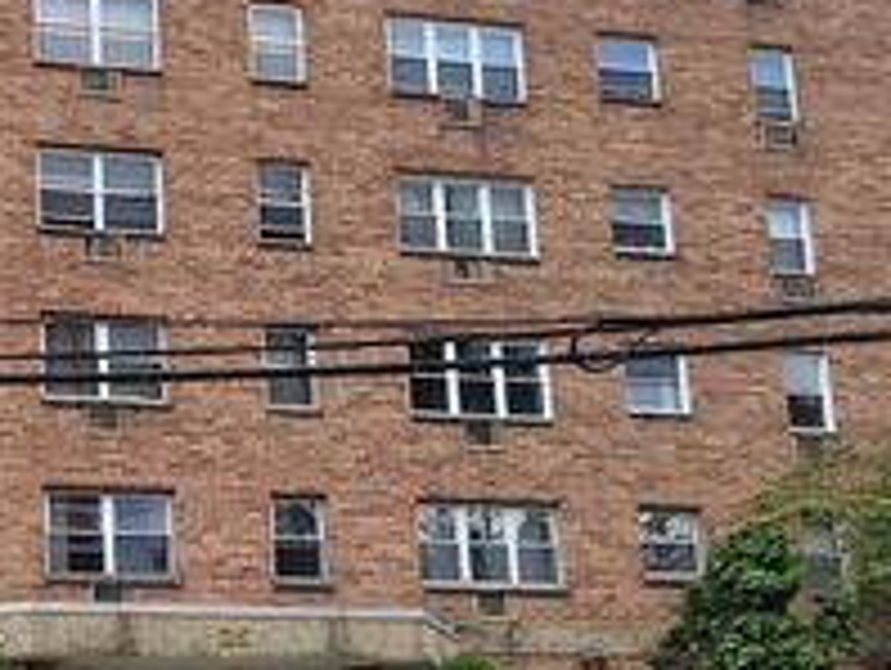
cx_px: -72
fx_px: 1624
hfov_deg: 28.1
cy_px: 456
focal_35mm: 63
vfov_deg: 23.2
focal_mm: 7
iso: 20
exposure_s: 1/533
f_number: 1.8
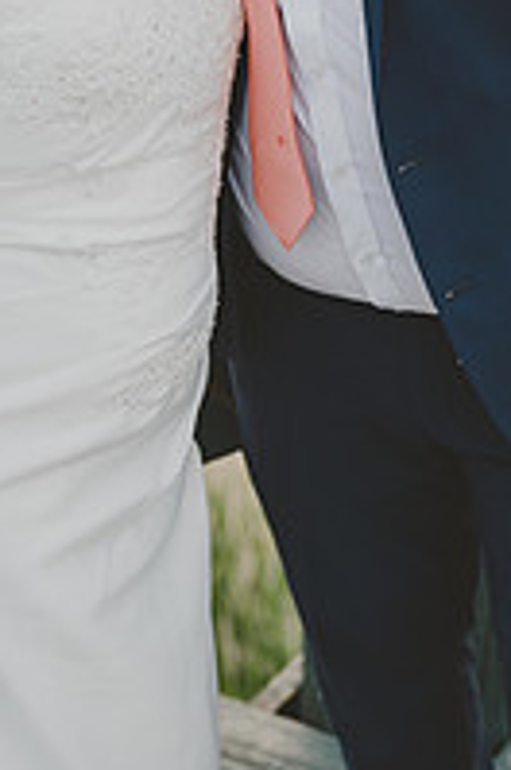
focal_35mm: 113
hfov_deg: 12.1
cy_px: 15
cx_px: 257
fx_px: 2414
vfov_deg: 17.7
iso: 400
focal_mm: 50
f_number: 2.8
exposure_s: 1/160
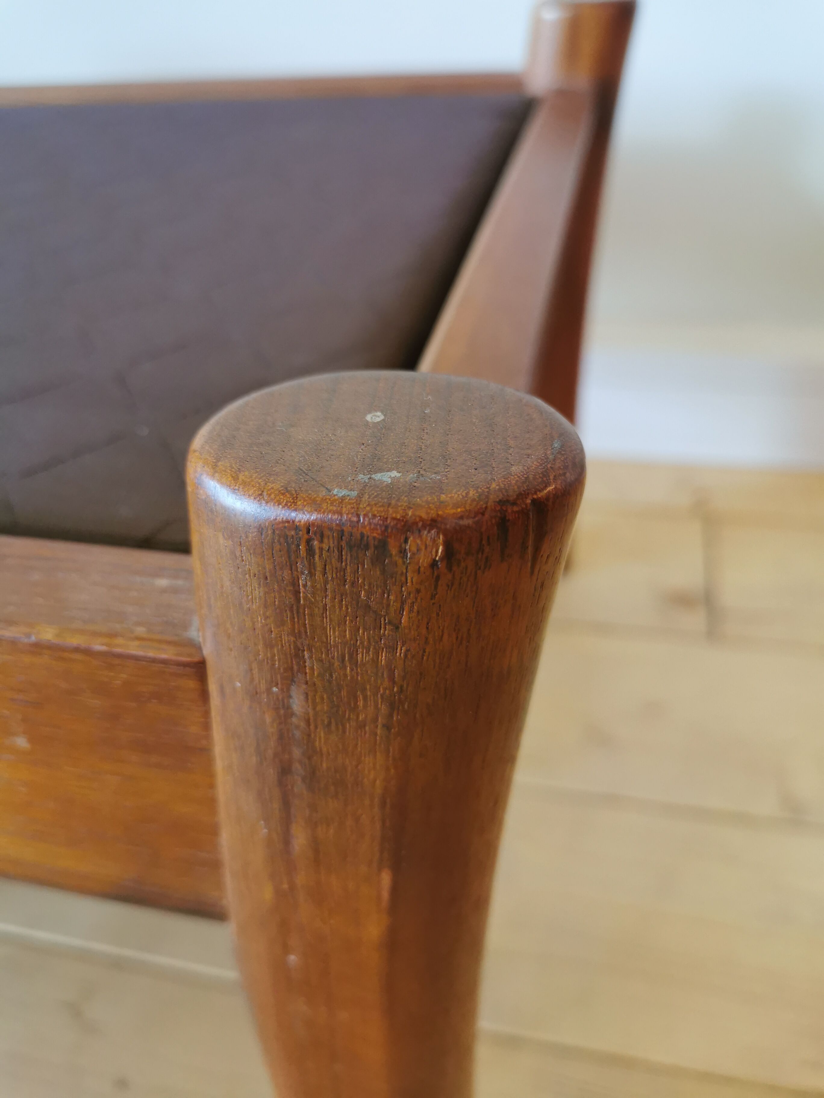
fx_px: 857
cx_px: 412
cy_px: 549
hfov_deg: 51.4
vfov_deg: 65.3
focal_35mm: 27
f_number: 1.8
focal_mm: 5.58
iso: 200
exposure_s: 1/100
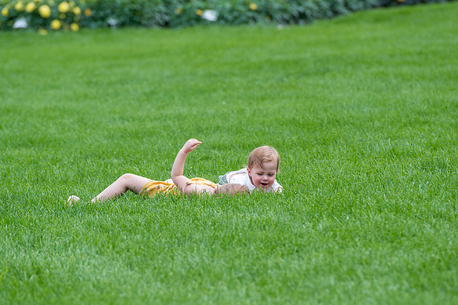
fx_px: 3666
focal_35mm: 288
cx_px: 234
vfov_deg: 4.8
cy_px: 174
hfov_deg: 7.1
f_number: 5
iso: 400
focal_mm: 200
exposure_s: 1/400
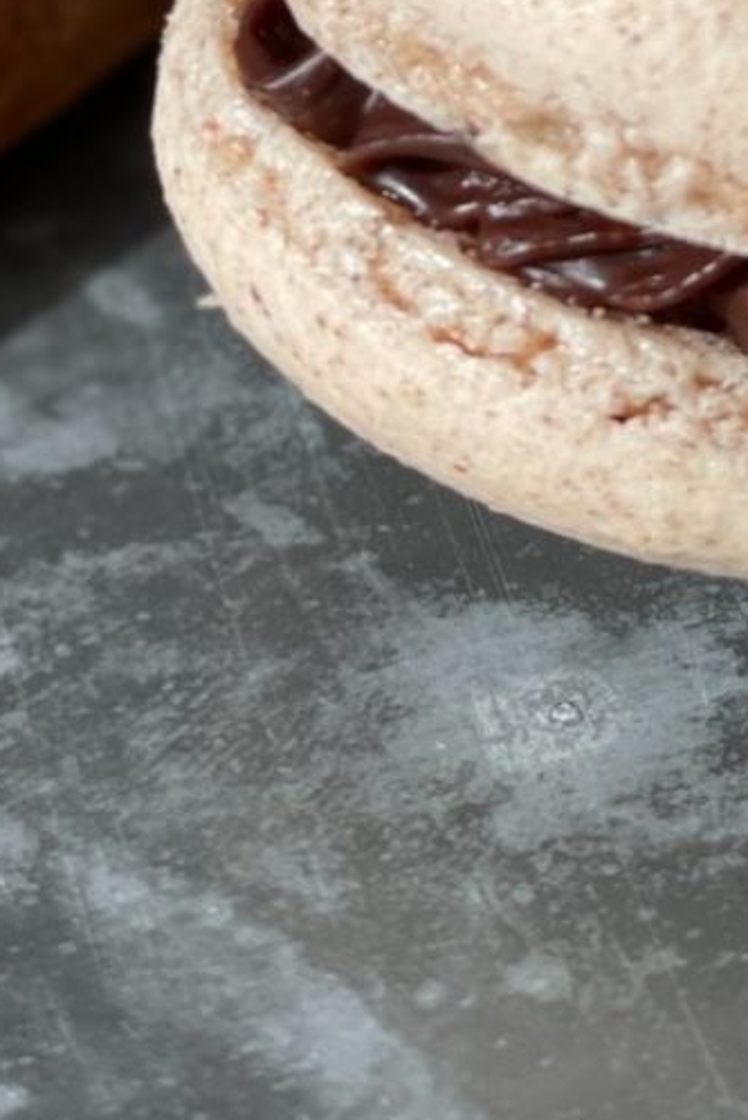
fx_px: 5263
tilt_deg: -24.1
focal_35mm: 169
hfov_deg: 8.1
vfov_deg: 11.8
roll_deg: +2.7
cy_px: -346
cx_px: 474
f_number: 2
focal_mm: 6
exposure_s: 1/236
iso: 25
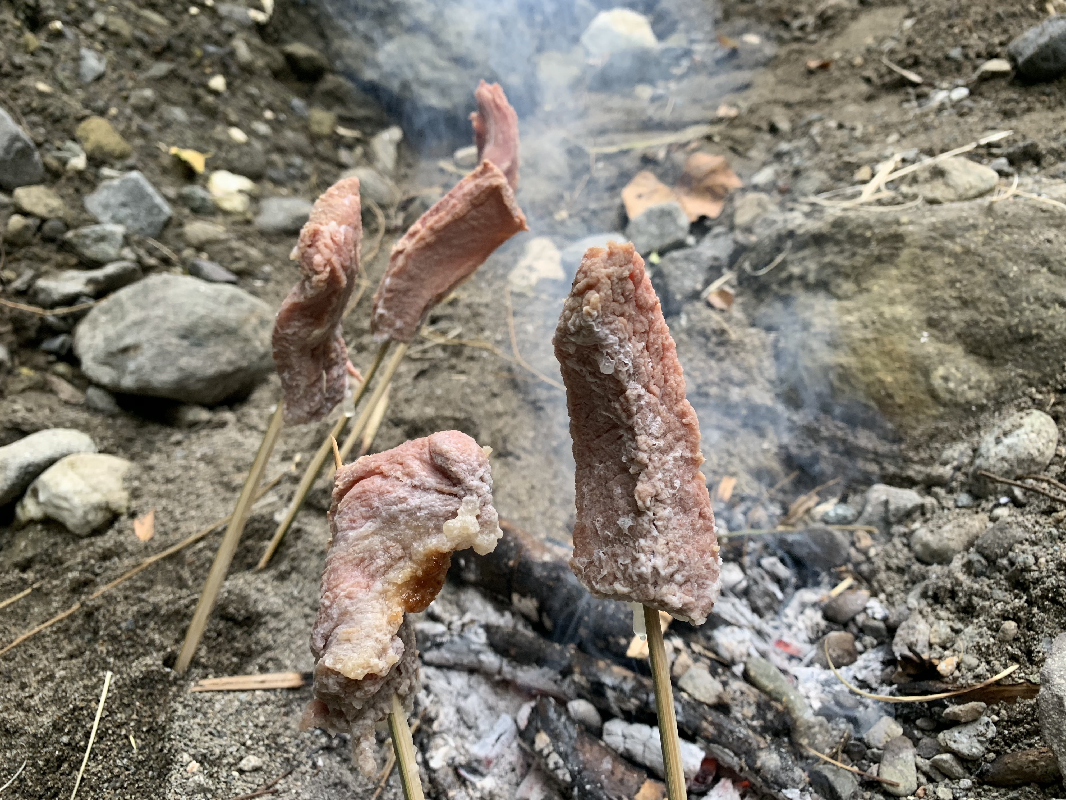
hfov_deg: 67.3
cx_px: 533
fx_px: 801
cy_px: 400
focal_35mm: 26
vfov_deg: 53.1
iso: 100
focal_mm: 4.25
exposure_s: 1/63
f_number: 1.8
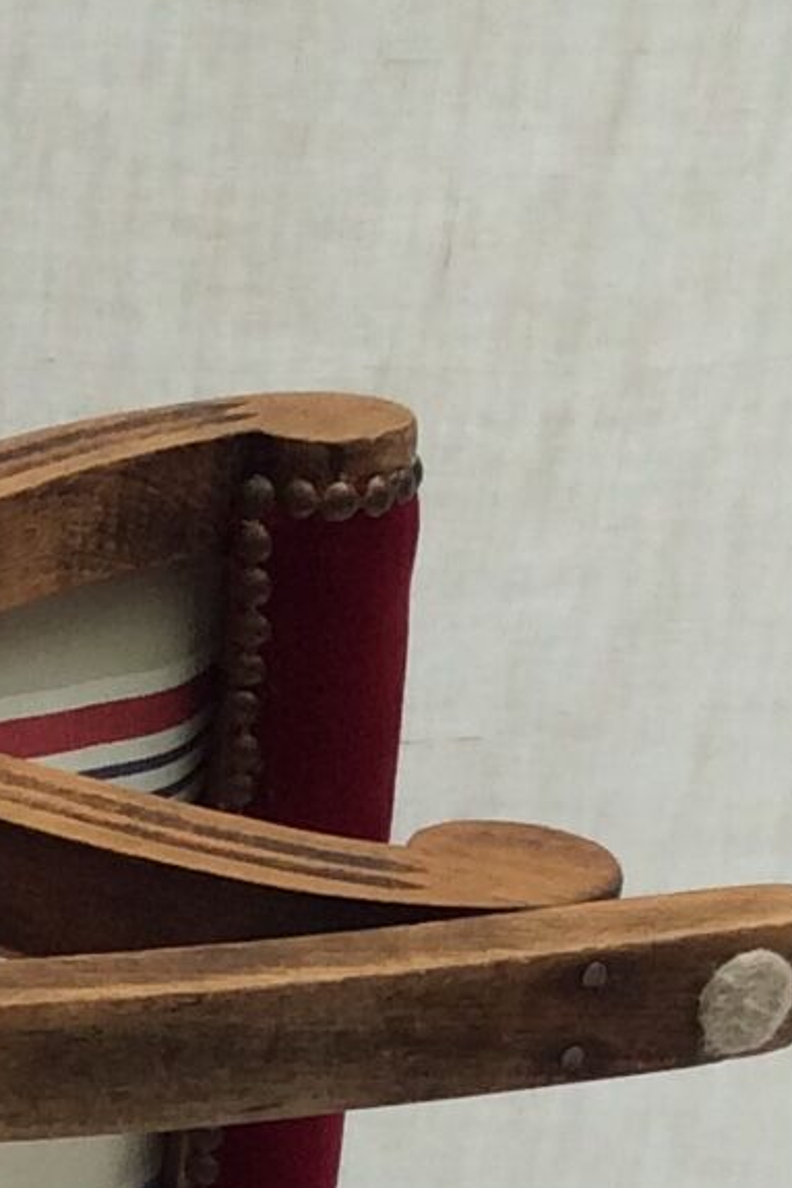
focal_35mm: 150
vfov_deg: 13.4
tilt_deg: -32.0
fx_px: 4947
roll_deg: -0.5
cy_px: 1380
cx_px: -633
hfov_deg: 8.8
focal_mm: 3.3
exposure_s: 1/250
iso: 32
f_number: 2.4
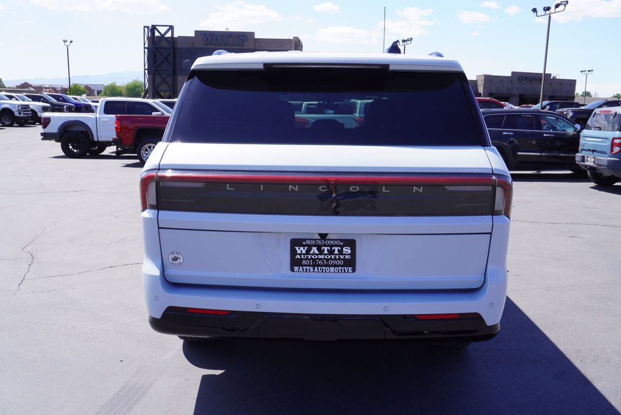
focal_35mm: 33
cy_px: 208
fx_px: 570
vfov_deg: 40.0
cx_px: 310
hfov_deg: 57.2
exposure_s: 1/125
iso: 100
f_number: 9
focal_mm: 22
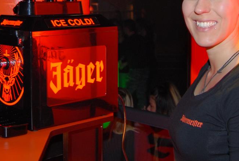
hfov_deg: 27.3
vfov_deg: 18.4
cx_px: 107
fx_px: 492
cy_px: 35
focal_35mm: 74
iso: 400
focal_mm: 28
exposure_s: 1/6
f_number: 5.6
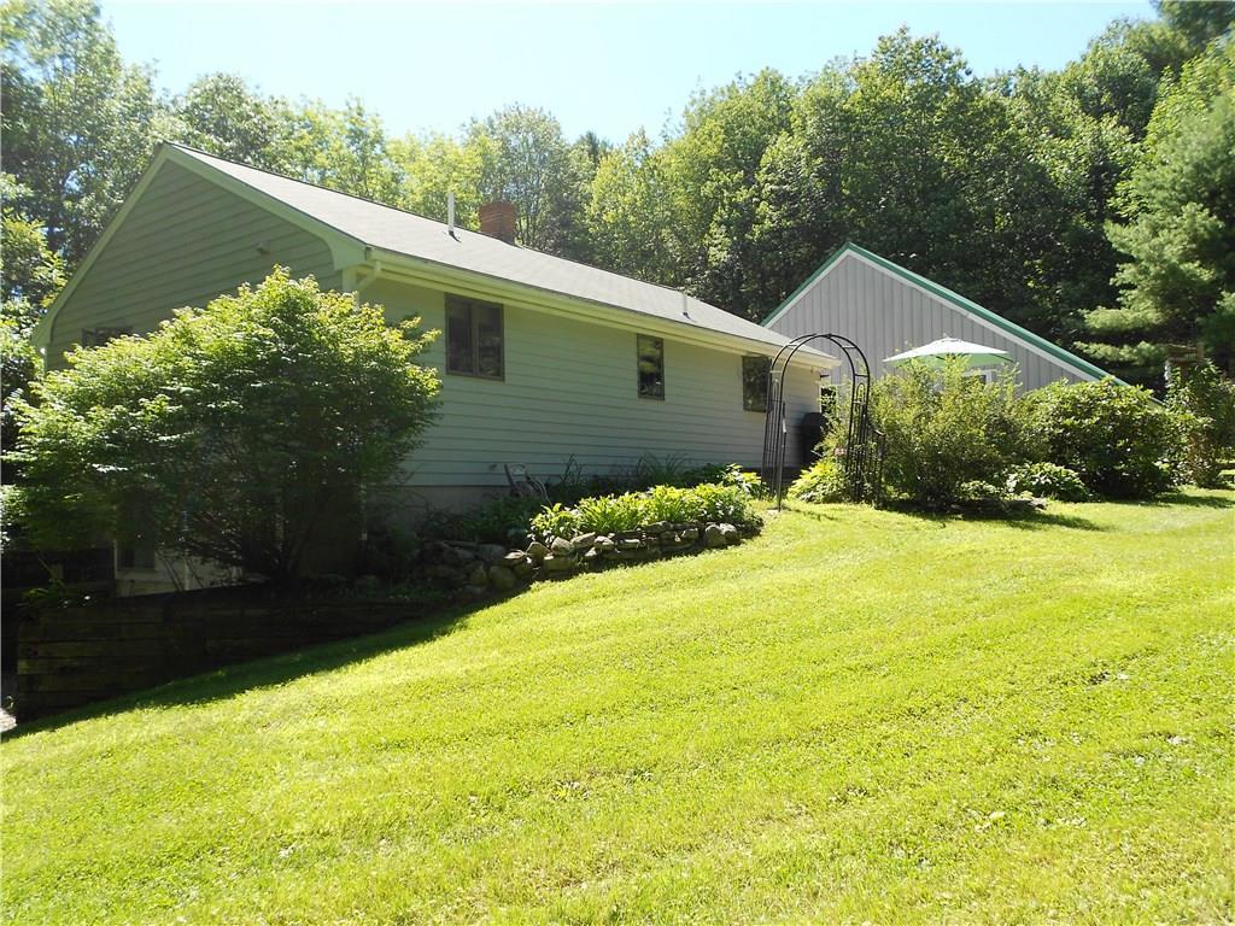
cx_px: 618
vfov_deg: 53.1
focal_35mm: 26
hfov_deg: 67.3
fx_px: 928
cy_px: 463
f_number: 3.2
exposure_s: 1/320
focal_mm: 4.6
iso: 80
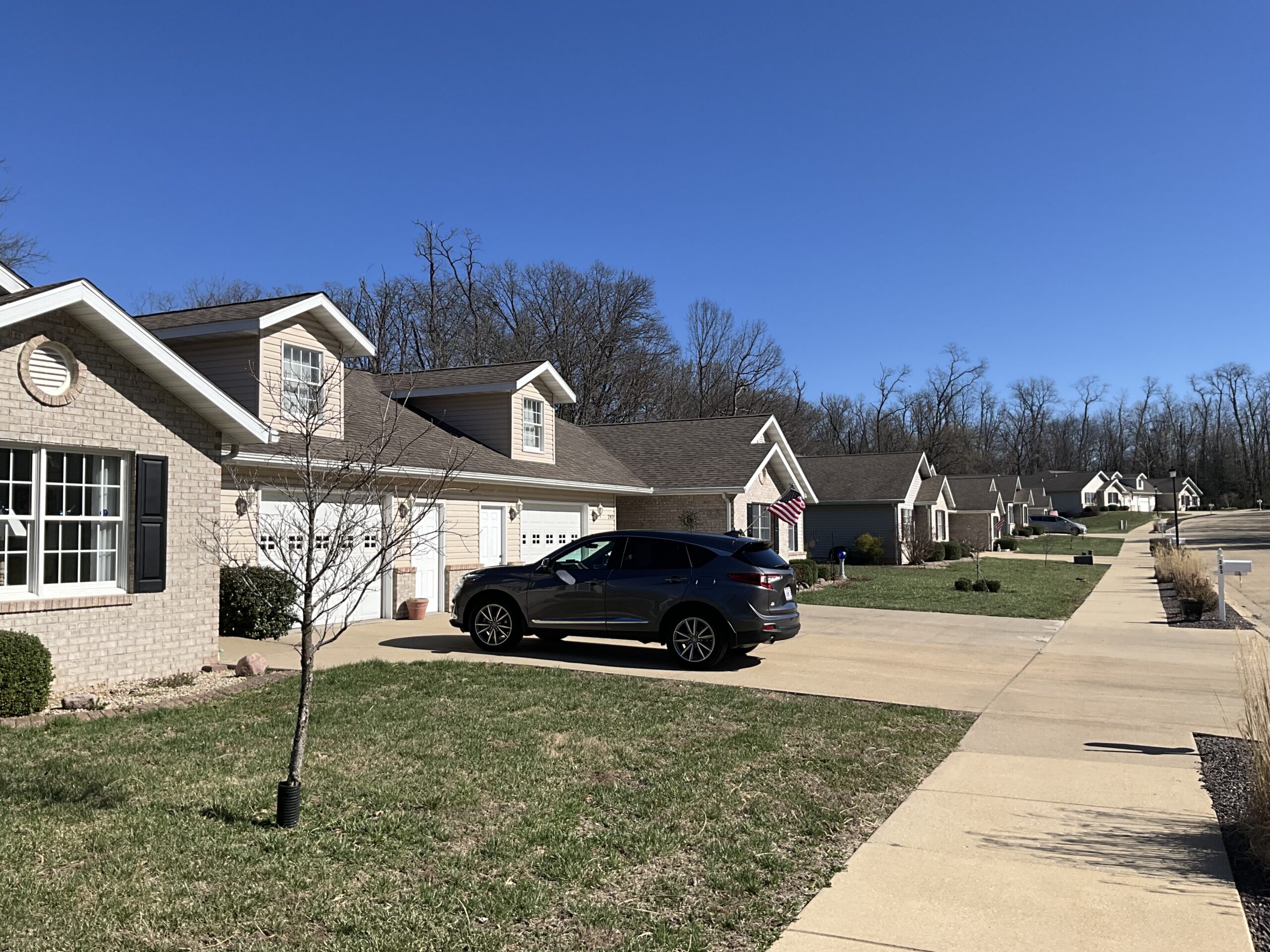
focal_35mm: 29
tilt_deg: +3.4
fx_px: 1064
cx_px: 635
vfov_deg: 48.2
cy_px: 476
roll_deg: +0.3
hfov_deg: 61.7
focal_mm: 3
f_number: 1.8
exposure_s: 1/2538
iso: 25
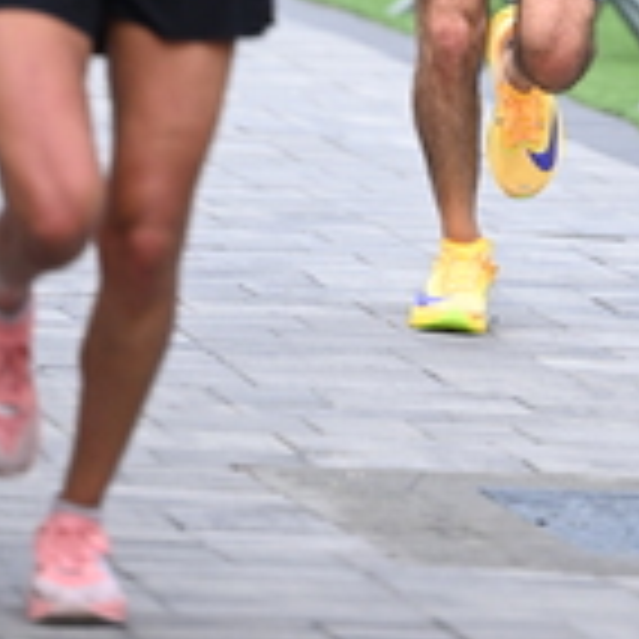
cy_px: -531
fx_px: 10630
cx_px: 610
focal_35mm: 509
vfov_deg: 3.4
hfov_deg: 3.4
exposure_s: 1/1600
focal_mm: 155
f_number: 2.8
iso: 1000
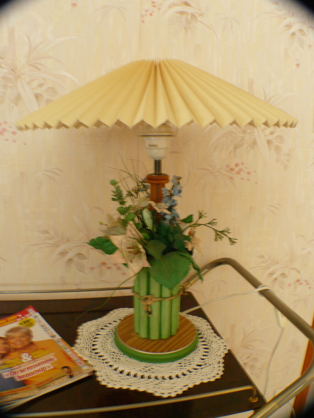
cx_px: 157
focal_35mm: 36
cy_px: 209
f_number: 2.8
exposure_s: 1/5
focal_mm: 6
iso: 200
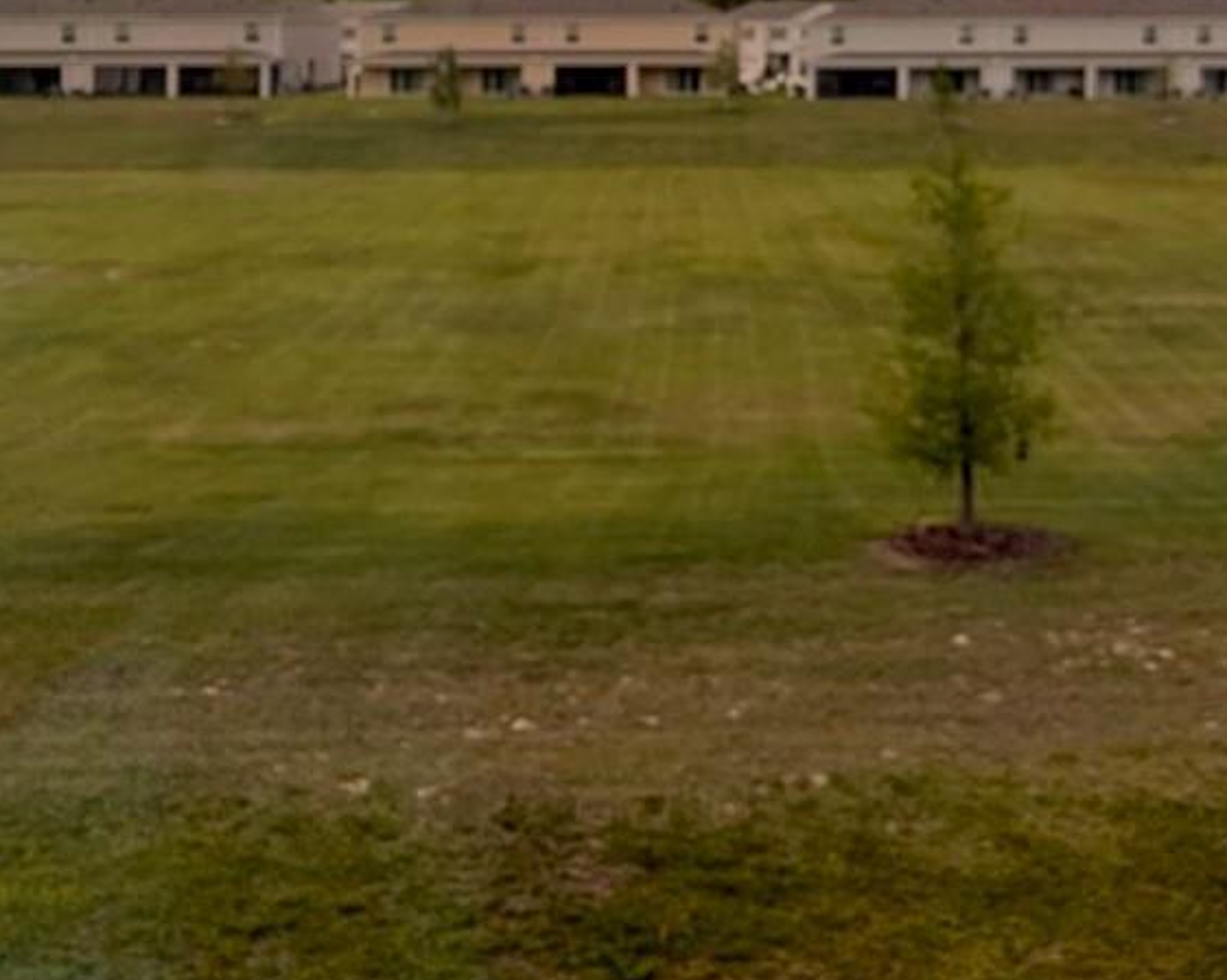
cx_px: 855
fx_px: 1415
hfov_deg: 45.9
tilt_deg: -0.3
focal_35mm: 39
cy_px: 31
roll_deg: +0.0
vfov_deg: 35.1
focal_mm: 2.22
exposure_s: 1/502
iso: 64
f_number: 2.2
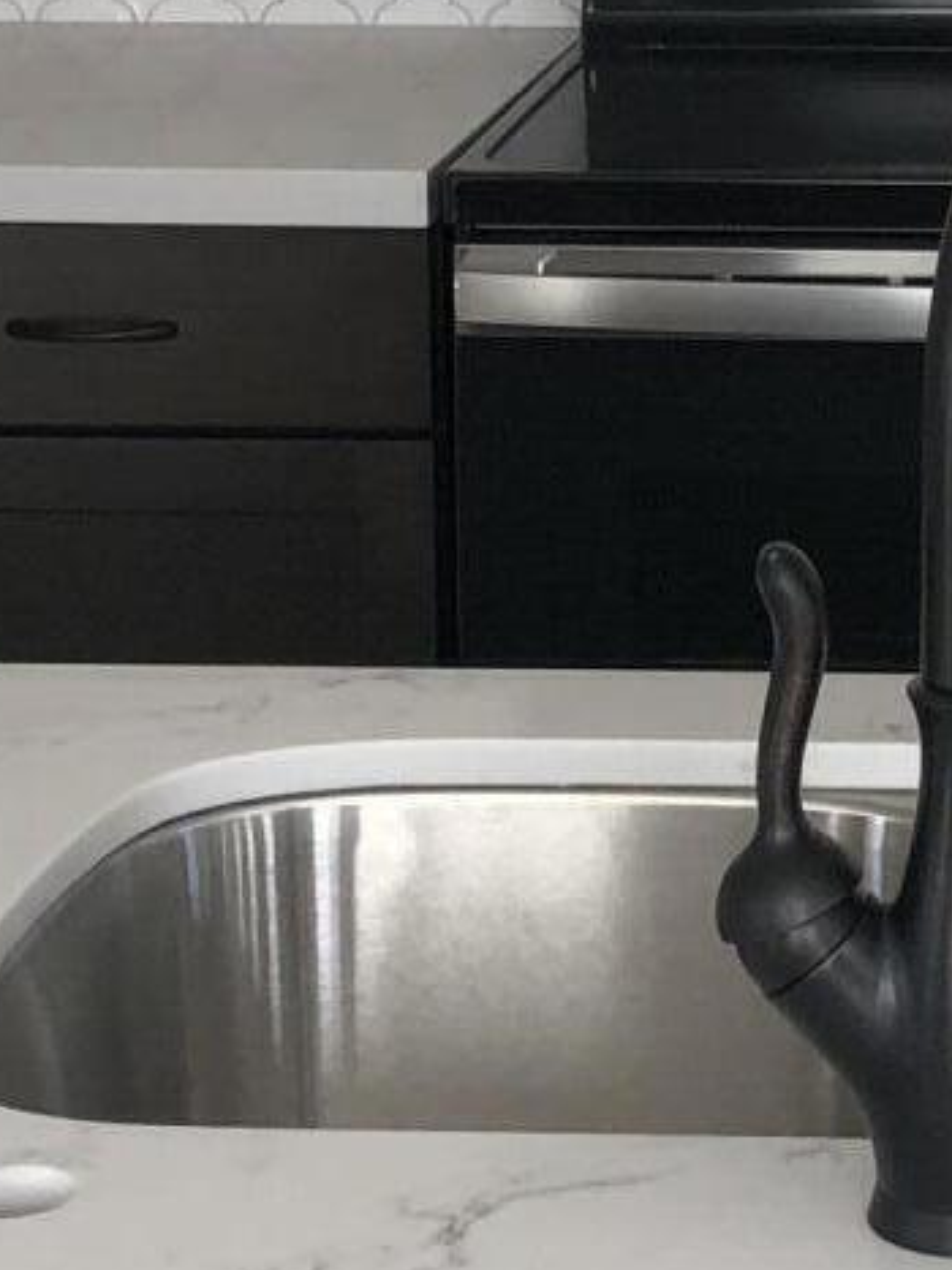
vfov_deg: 16.1
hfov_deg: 12.1
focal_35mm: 120
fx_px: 4402
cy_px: 5
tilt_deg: -11.2
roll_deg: -1.1
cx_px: 1129
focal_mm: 3.99
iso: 64
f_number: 1.8
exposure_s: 1/120
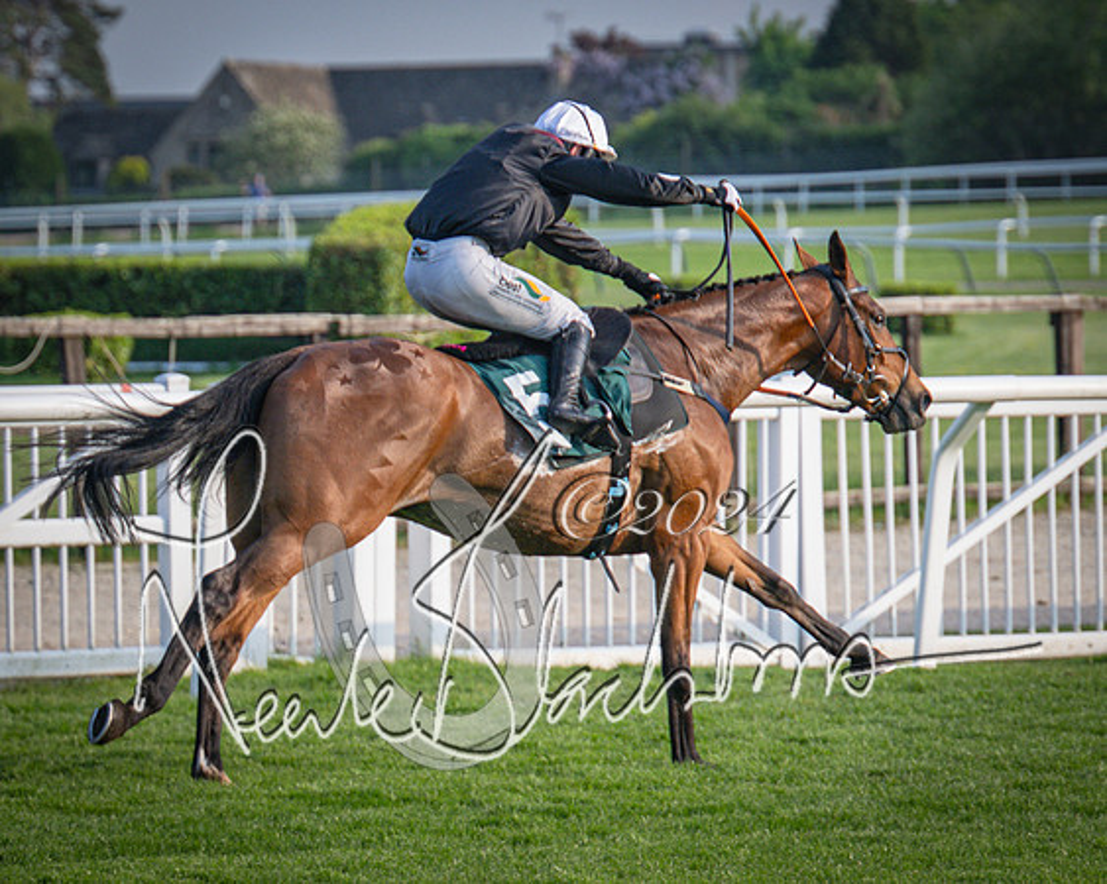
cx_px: 472
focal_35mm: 337
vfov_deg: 4.6
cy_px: 467
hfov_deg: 5.7
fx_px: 11023
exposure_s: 1/1600
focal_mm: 140
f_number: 4
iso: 400
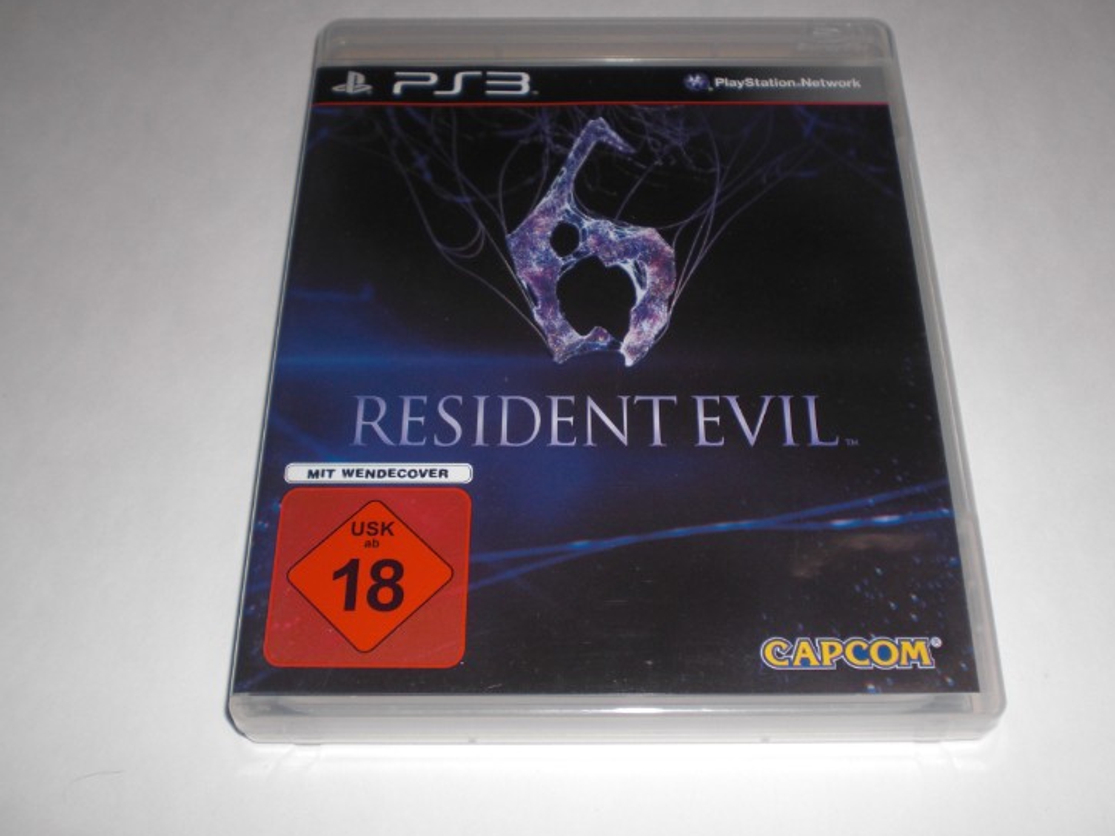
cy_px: 394
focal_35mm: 42
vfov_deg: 34.3
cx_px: 579
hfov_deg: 44.8
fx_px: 1353
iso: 64
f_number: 3.1
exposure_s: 1/60
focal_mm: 6.3
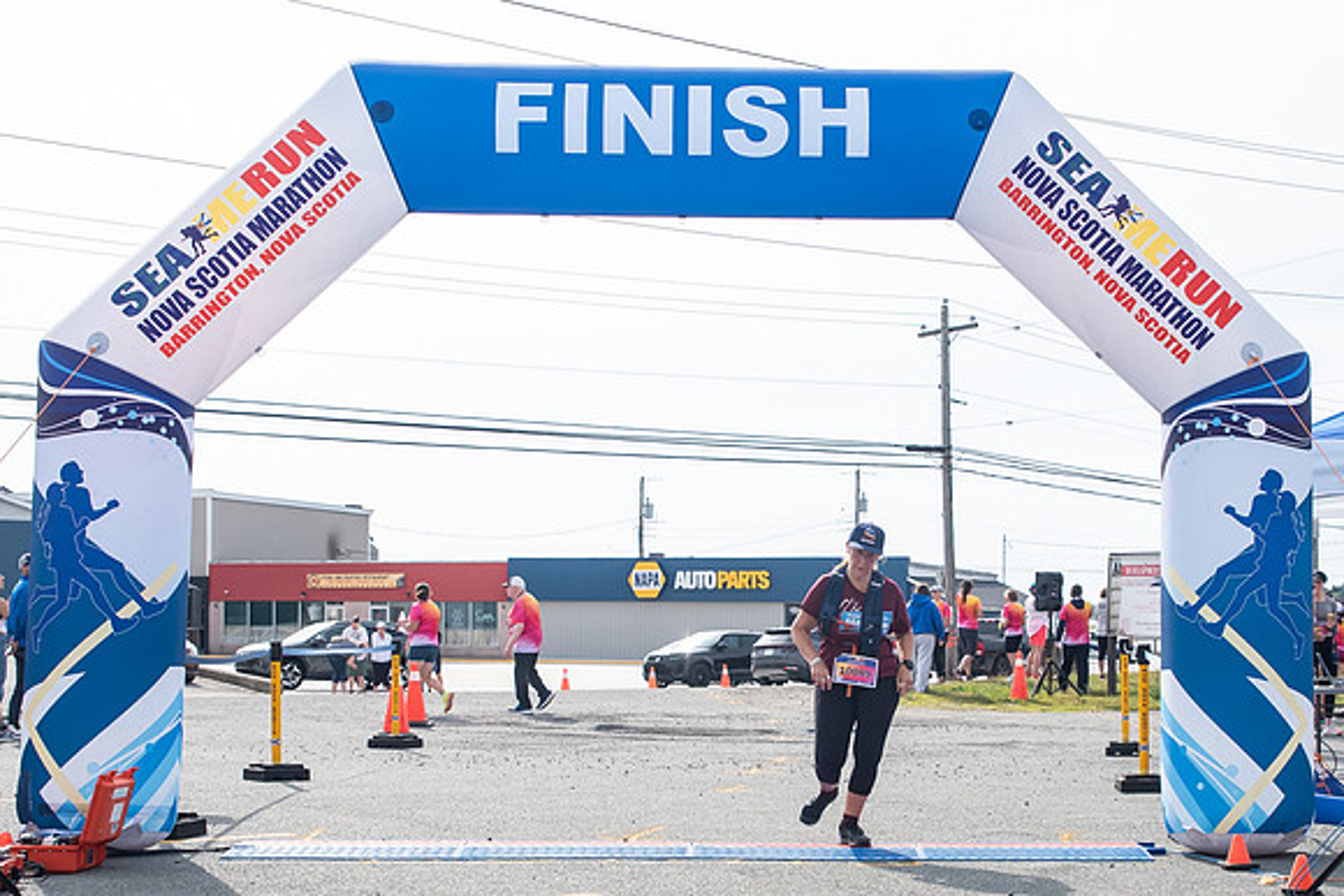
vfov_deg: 23.6
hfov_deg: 34.8
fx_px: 2138
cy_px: 614
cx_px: 818
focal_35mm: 57
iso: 800
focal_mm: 32
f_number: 4
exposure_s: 1/3200
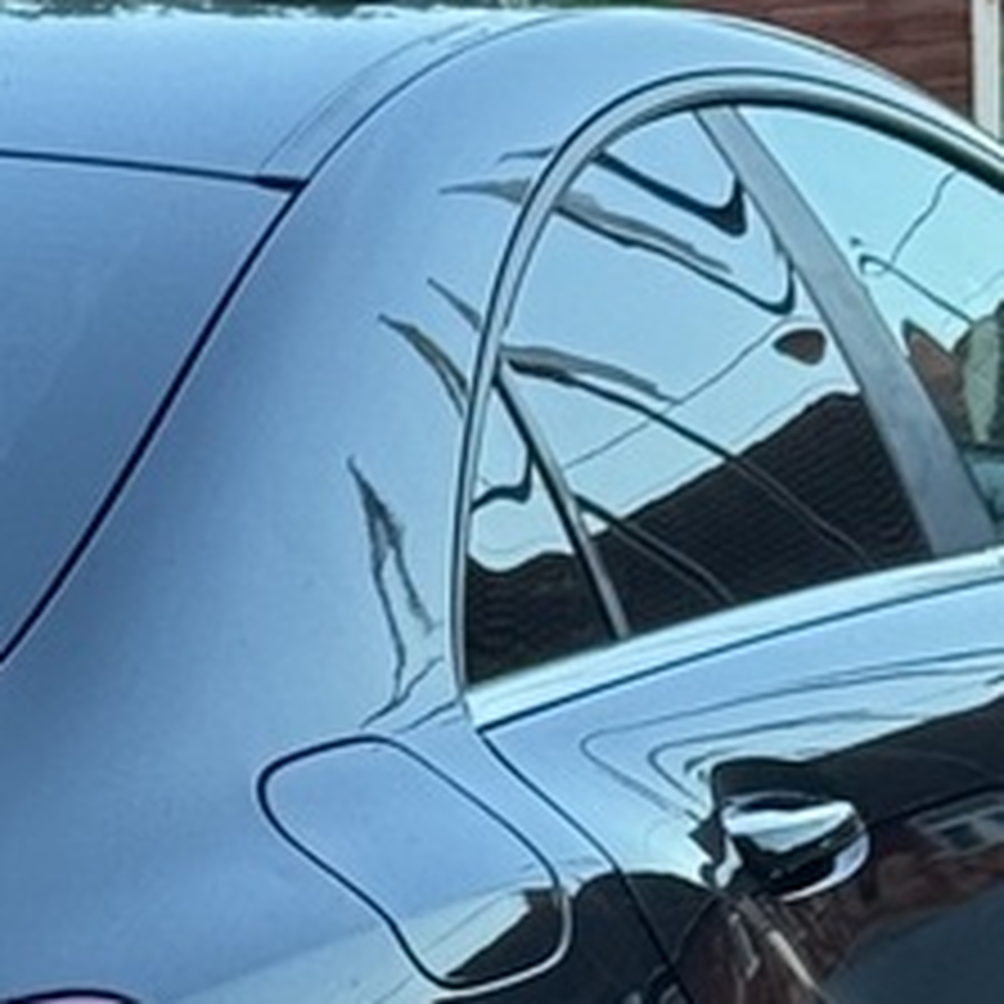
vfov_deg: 5.8
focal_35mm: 304
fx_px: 9976
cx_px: -437
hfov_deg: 5.7
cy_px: 801
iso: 64
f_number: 1.78
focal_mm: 6.76
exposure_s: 1/211
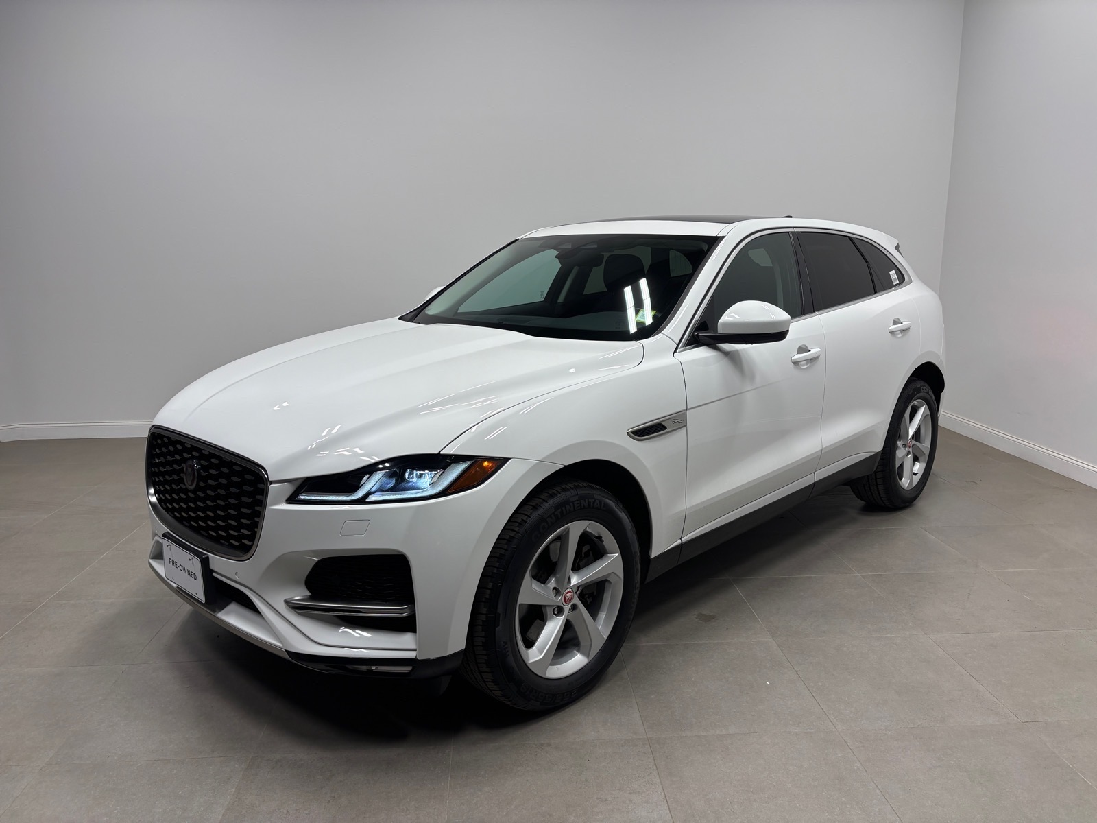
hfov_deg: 67.3
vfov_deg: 53.1
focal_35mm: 26
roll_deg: +0.6
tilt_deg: -12.0
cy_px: 412
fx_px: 824
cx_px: 548
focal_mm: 5.96
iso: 64
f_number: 1.6
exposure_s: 1/500
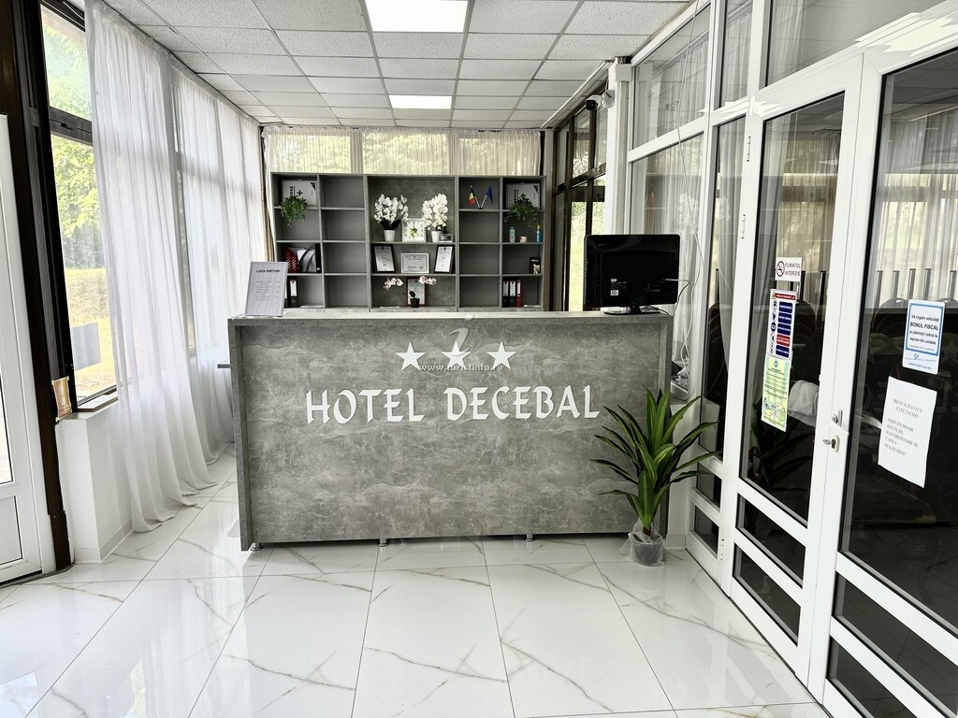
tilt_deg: -10.4
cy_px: 359
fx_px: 664
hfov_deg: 71.6
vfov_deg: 56.8
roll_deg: -0.1
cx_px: 479
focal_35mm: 24
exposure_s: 1/121
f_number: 1.78
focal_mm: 6.86
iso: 80
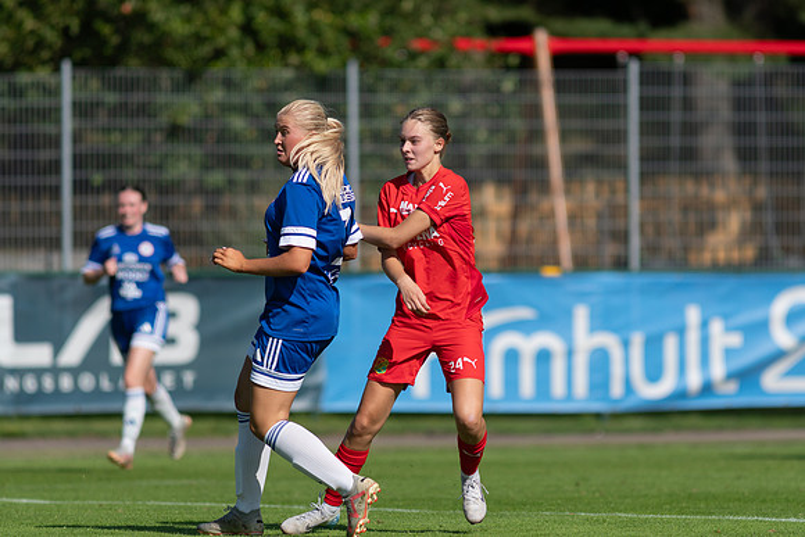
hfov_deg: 4.6
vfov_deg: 3.1
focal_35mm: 450
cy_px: 268
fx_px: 10064
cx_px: 402
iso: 100
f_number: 3.2
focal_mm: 300
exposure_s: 1/3200
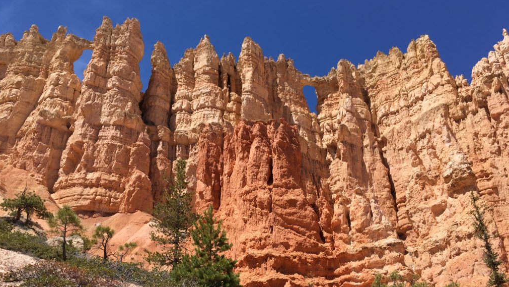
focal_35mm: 32
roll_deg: +2.4
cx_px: 252
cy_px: 184
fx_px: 432
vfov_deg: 36.4
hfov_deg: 61.0
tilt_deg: +26.2
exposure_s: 1/1538
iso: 25
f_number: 2.2
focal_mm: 4.15
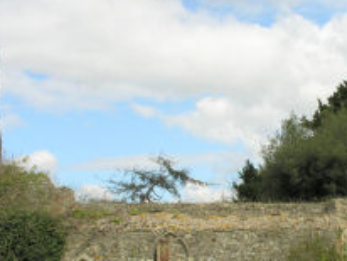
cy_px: 188
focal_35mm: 78
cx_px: 273
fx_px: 783
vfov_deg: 18.8
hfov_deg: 24.6
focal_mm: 8.9
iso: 50
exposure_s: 1/173
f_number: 6.3
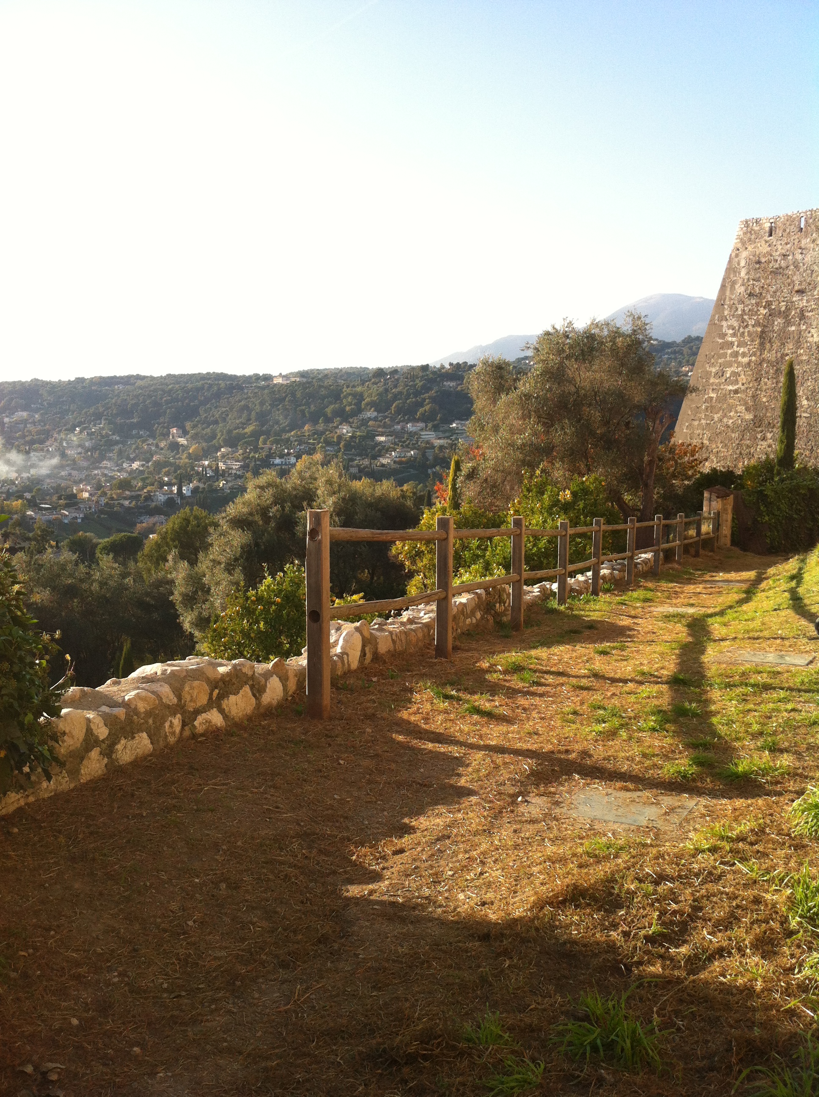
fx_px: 1107
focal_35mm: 35
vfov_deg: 52.7
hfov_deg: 40.6
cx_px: 410
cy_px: 548
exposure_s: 1/487
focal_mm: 3.85
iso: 80
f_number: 2.8
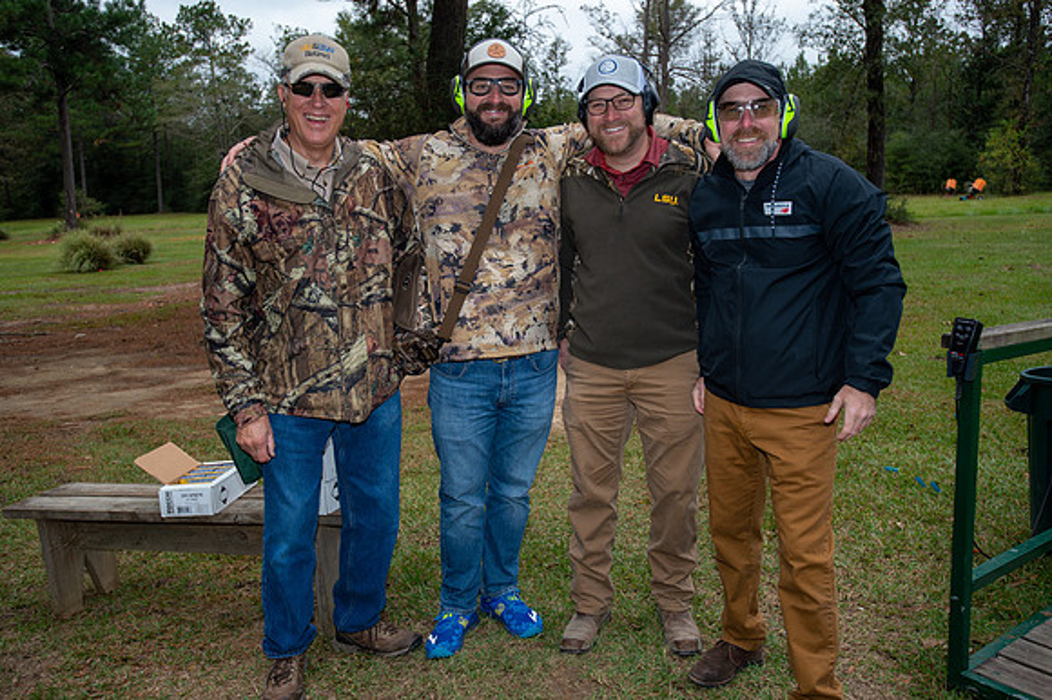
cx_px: 526
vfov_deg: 46.4
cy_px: 350
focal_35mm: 28
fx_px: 818
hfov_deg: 65.5
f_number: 5
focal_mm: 28
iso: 320
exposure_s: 1/250
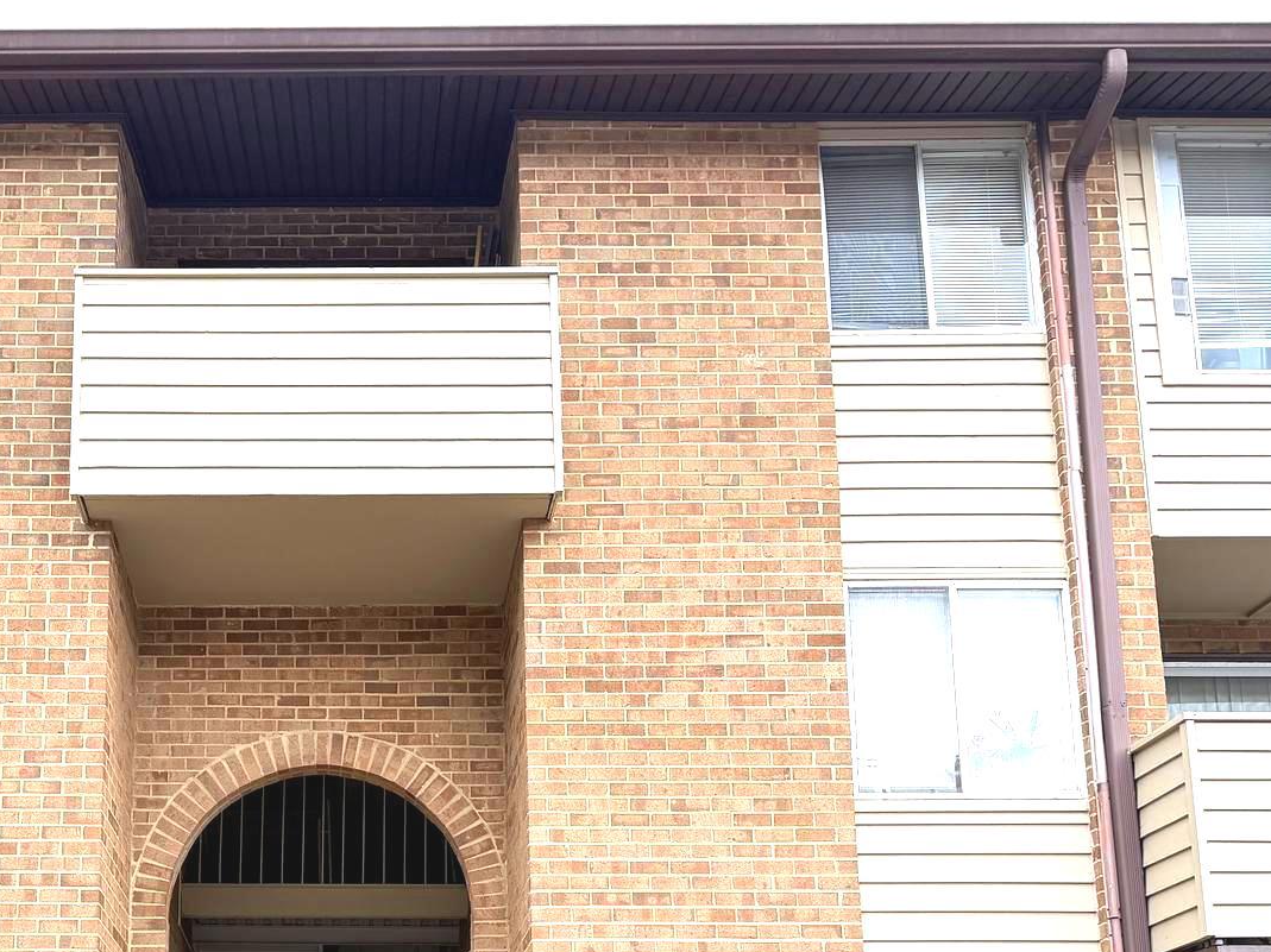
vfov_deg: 30.0
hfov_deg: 40.1
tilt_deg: +11.6
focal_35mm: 46
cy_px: 882
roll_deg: +0.1
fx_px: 1688
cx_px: 317
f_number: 1.78
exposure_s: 1/338
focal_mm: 6.76
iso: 80
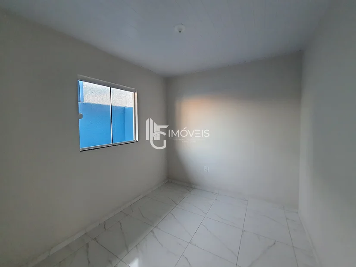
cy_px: 134
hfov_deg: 106.2
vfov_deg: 89.9
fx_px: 134
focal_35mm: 13
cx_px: 178
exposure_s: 1/60
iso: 250
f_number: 2.2
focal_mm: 1.74
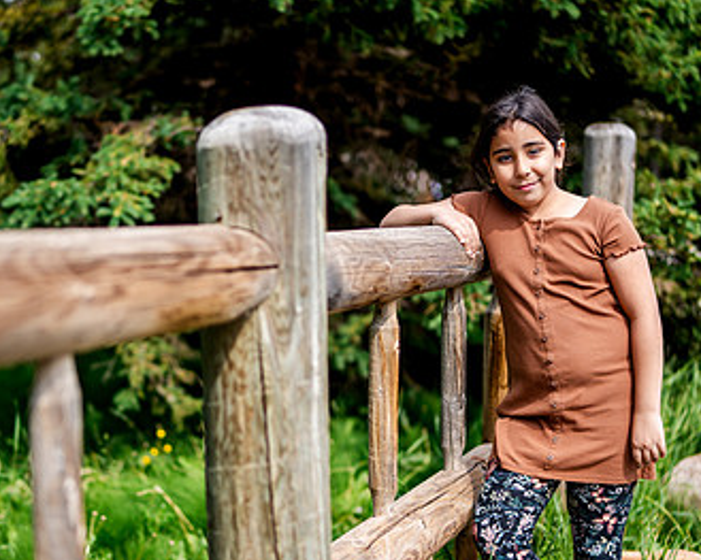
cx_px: 271
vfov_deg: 26.1
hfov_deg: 32.4
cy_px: 374
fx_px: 1203
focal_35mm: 58
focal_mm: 35
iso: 200
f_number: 1.2
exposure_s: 1/6400
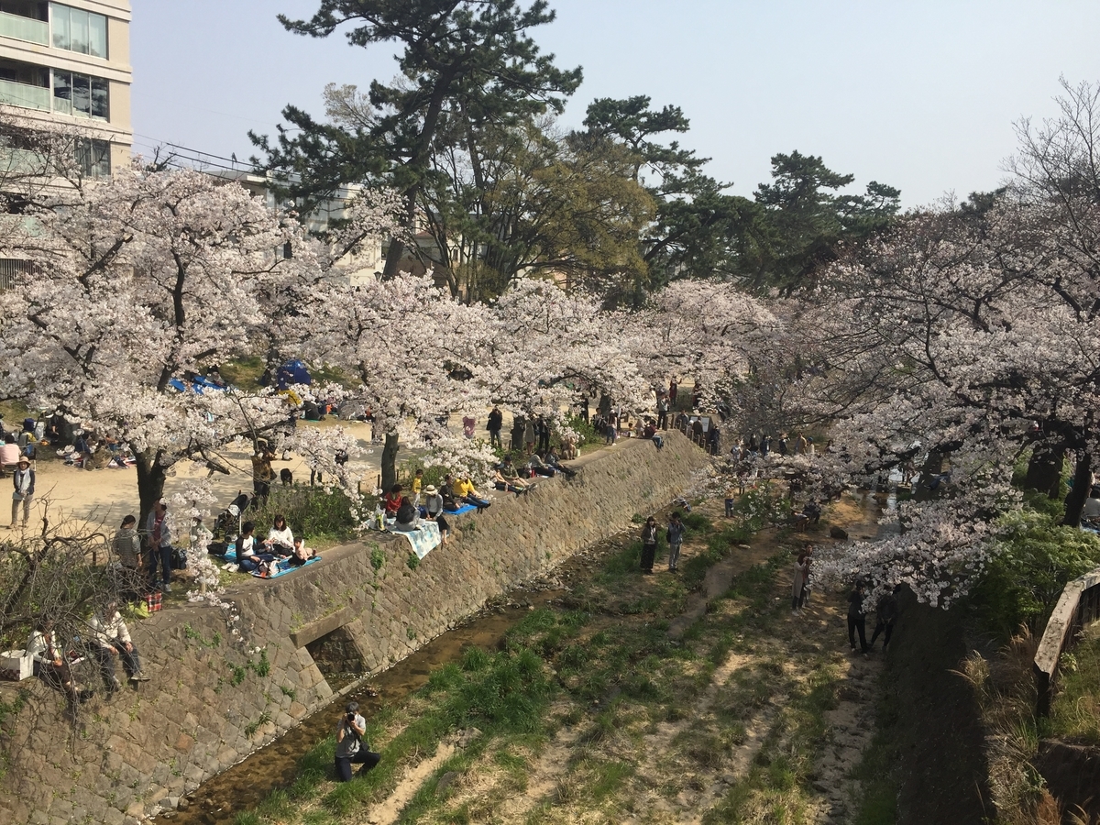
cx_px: 550
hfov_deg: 61.7
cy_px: 412
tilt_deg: -7.6
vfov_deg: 48.2
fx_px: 922
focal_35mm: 29
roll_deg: -3.9
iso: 32
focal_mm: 4.15
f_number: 2.2
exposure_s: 1/1883
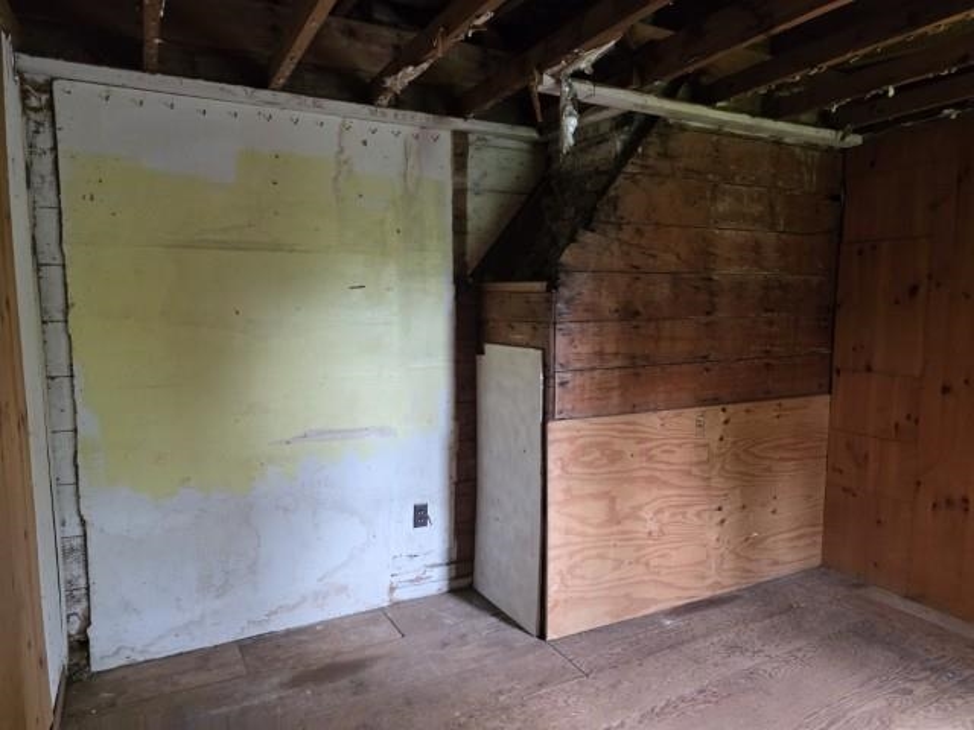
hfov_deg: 73.9
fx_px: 647
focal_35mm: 23
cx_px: 487
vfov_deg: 58.9
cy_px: 365
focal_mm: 6.3
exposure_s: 1/120
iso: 640
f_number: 1.7
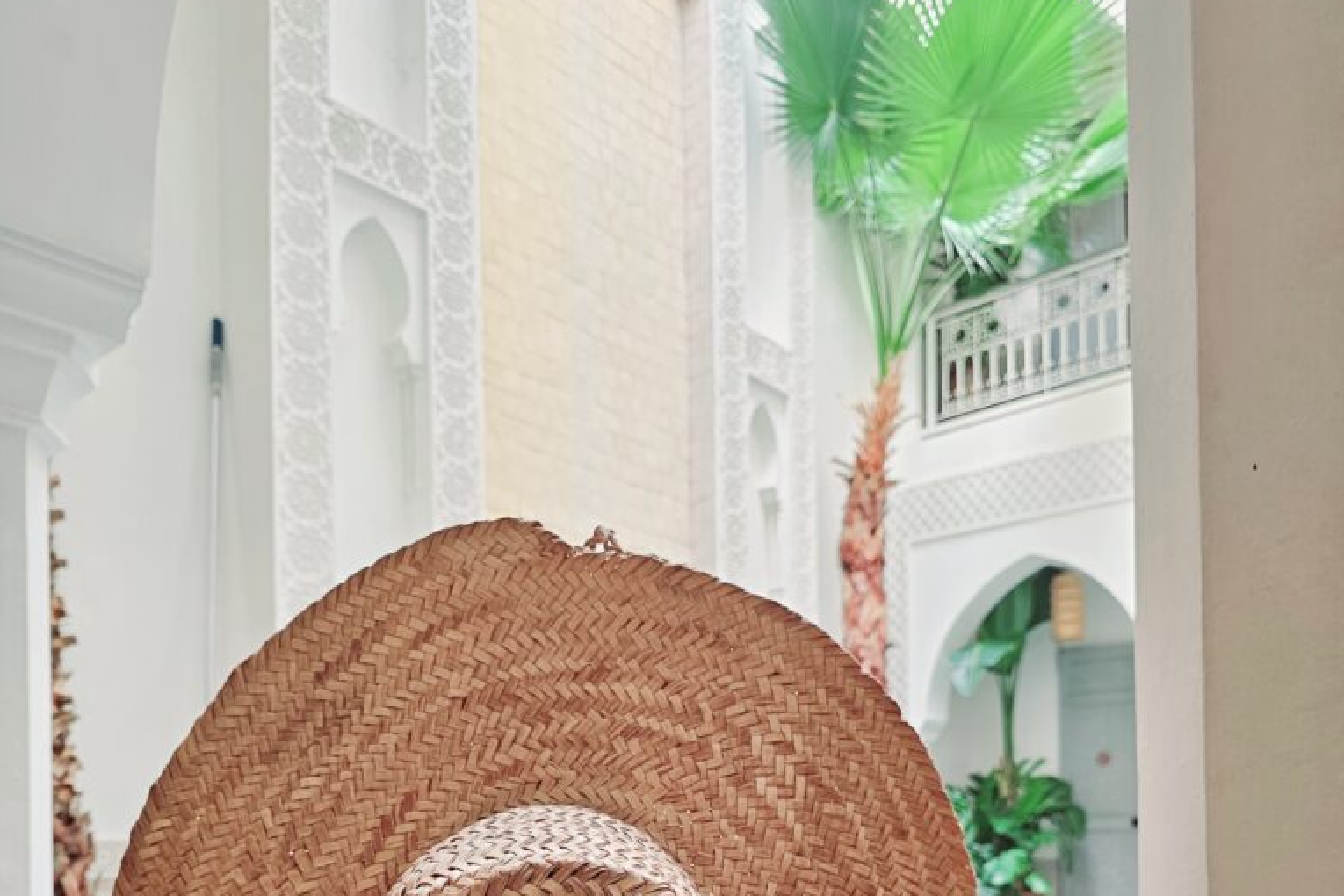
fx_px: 1195
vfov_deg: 37.6
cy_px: 852
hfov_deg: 58.7
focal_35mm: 32
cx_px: 671
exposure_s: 1/182
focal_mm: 6.3
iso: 200
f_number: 1.7
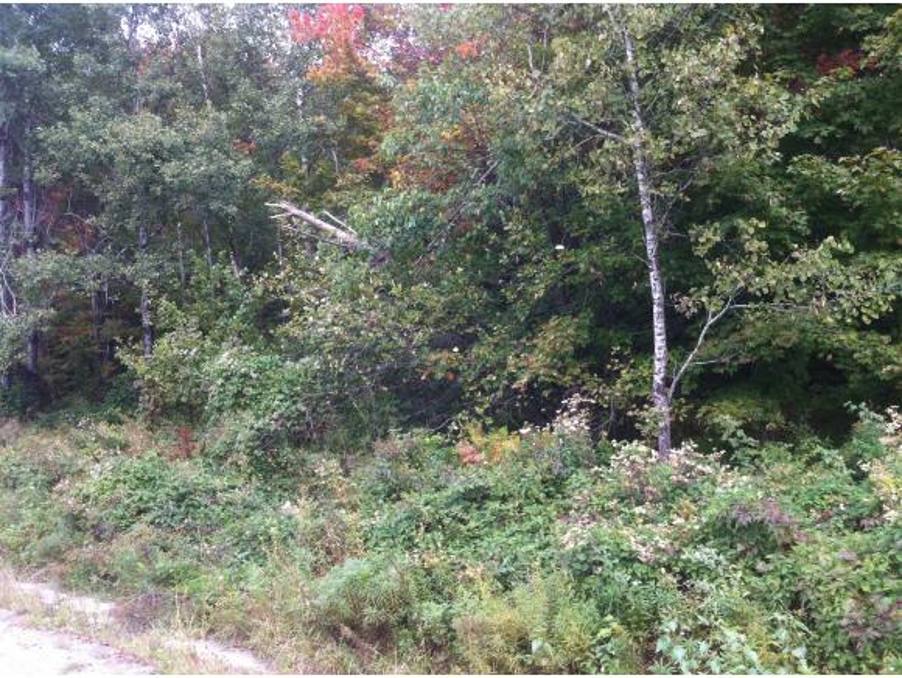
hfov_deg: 52.6
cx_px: 451
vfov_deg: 40.8
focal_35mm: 35
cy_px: 339
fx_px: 913
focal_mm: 3.85
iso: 80
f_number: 2.8
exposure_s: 1/133
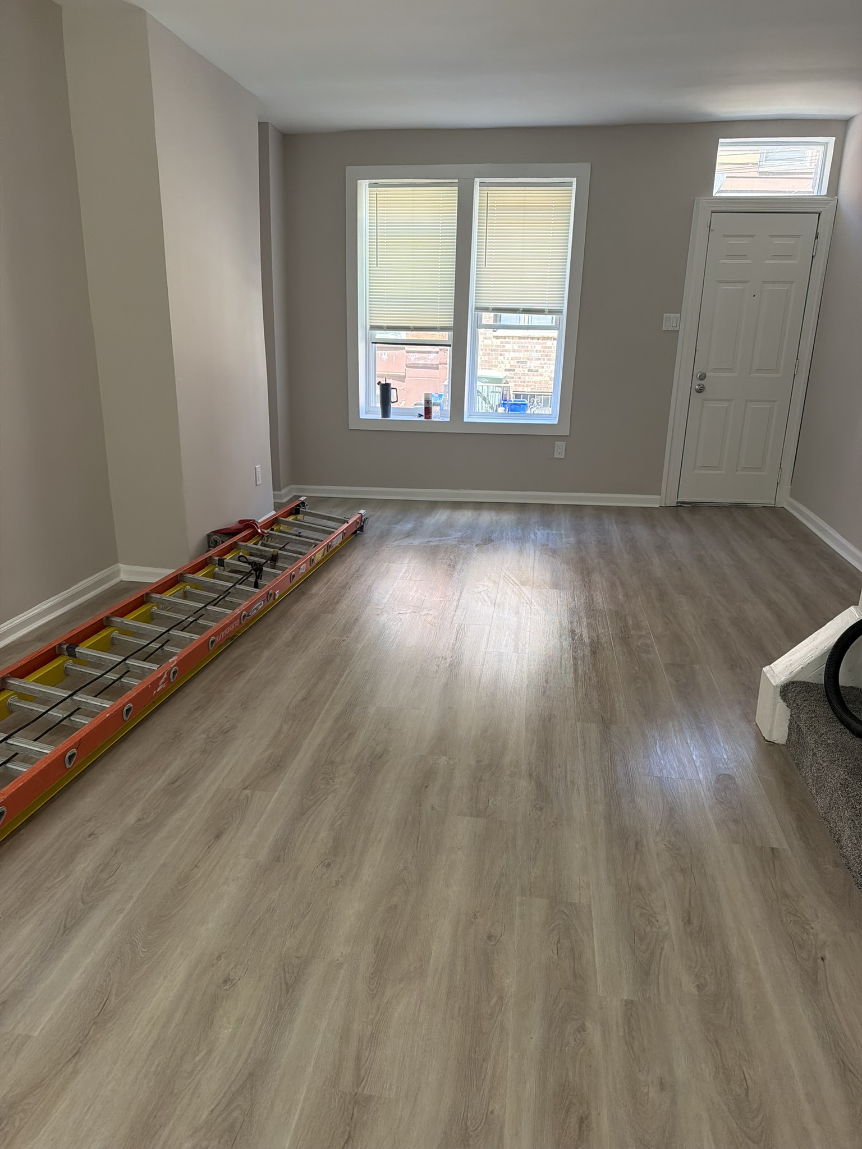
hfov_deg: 56.8
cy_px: 574
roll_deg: -1.2
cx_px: 431
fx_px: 797
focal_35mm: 24
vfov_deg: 71.6
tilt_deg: -19.3
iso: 200
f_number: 1.78
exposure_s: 1/222
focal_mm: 6.76
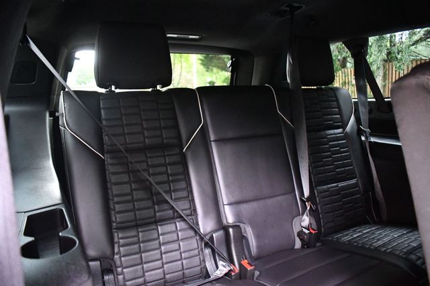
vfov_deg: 47.9
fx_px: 322
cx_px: 215
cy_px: 143
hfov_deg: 67.4
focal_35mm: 27
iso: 7200
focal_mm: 18
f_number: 3.5
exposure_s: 1/60
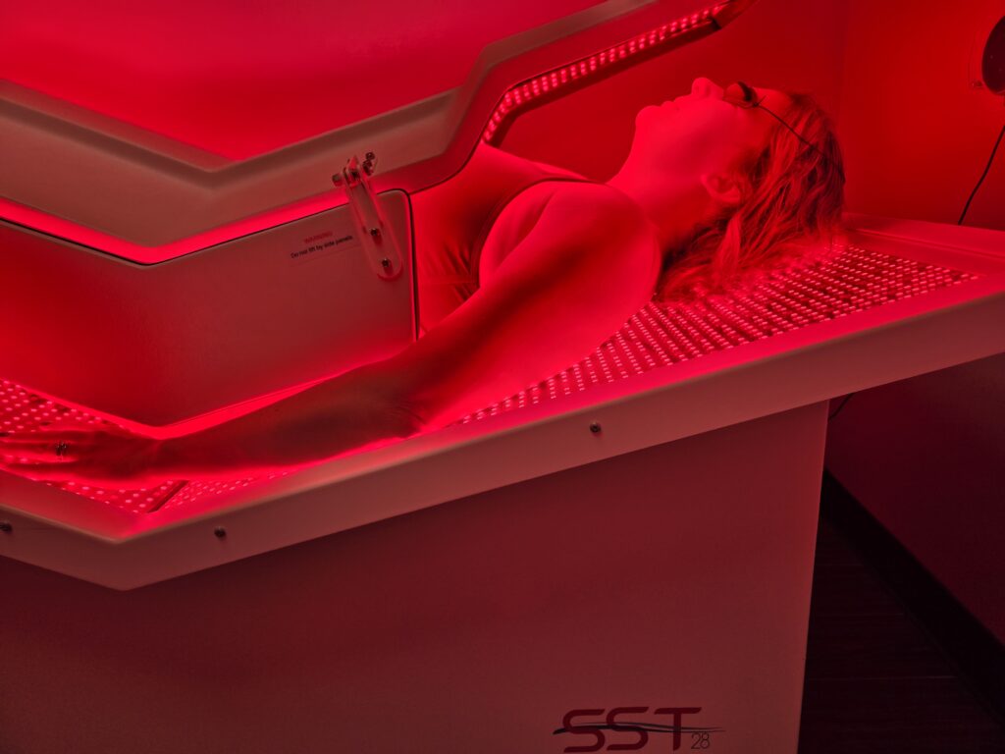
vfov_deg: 58.9
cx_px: 502
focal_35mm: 23
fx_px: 668
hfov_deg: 73.9
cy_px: 377
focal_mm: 5.4
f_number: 1.8
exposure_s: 1/519
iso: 25
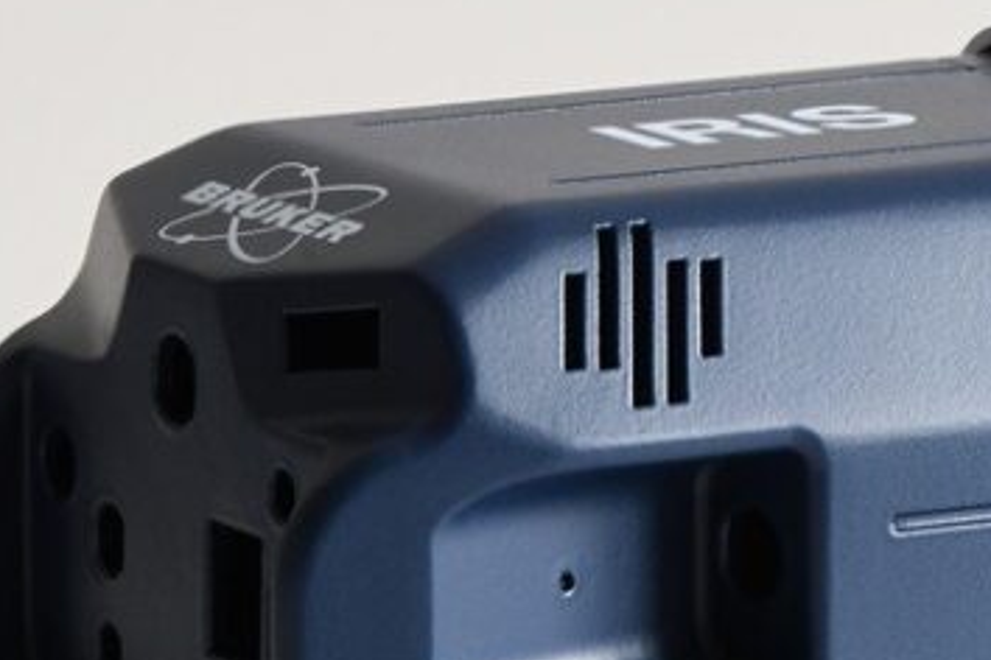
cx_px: 775
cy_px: 545
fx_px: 10763
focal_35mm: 391
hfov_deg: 5.3
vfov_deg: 3.5
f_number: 11
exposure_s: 1/2.5
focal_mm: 120
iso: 800
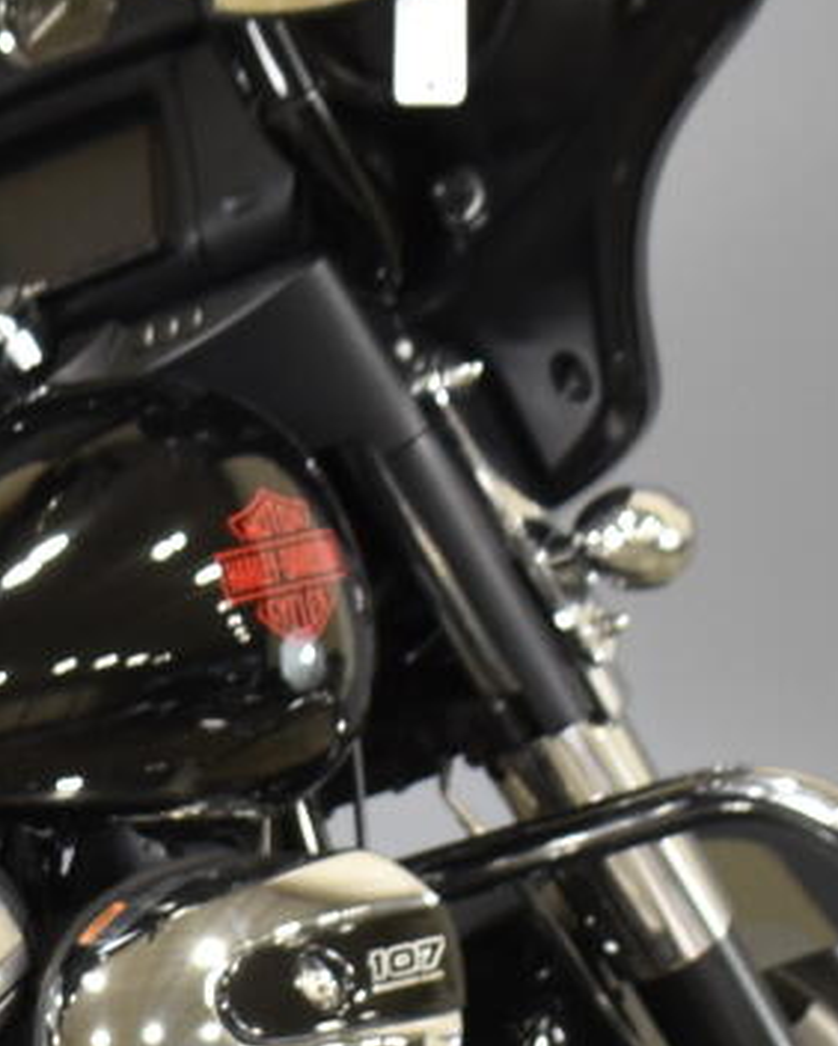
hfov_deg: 7.0
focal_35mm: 216
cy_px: 988
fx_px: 6680
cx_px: -505
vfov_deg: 8.9
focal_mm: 27
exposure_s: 1/20
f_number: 4
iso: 400
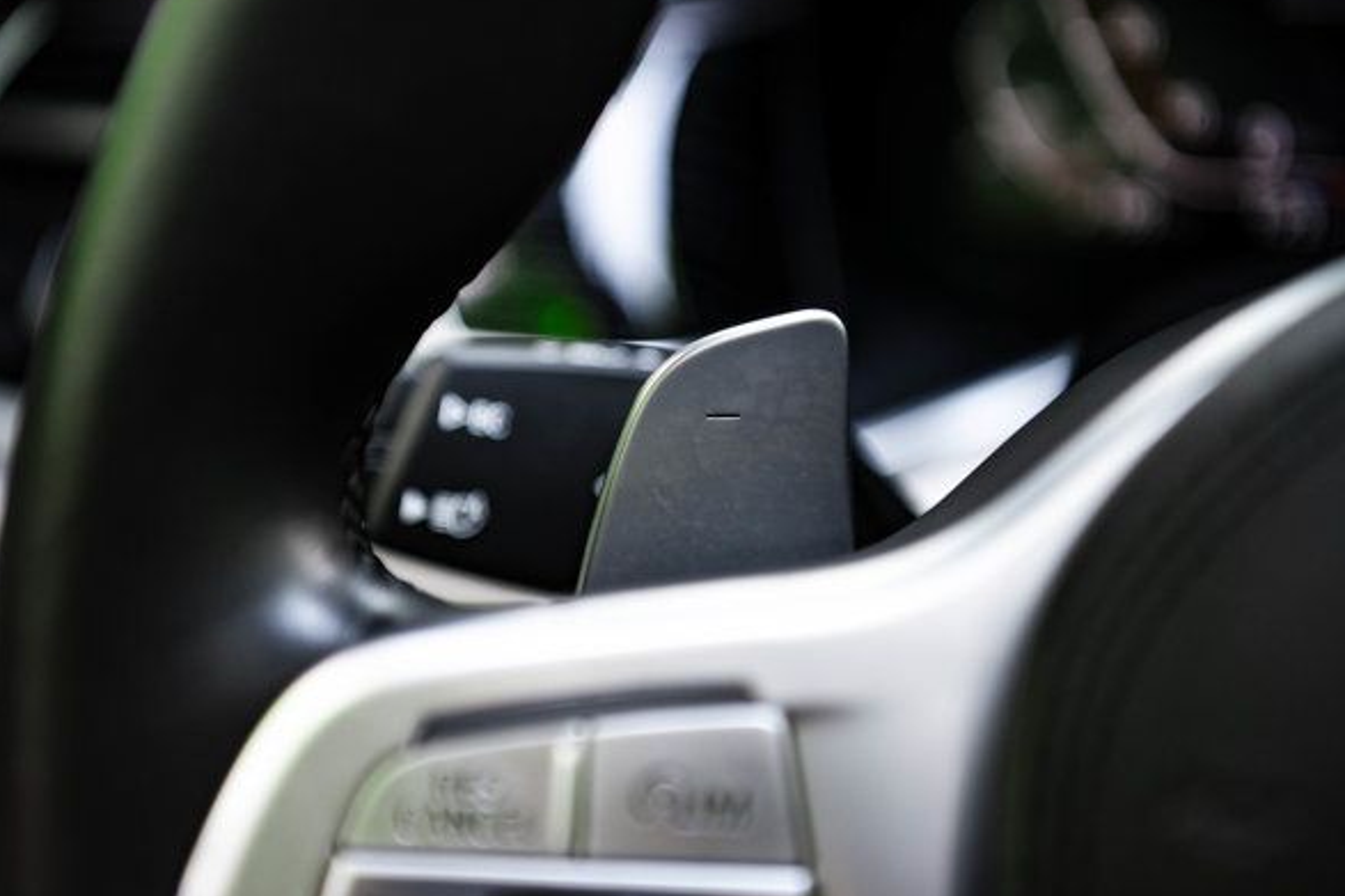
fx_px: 2241
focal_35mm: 60
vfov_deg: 22.6
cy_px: 418
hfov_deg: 33.4
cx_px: 648
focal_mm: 55
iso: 800
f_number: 2.8
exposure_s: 1/250
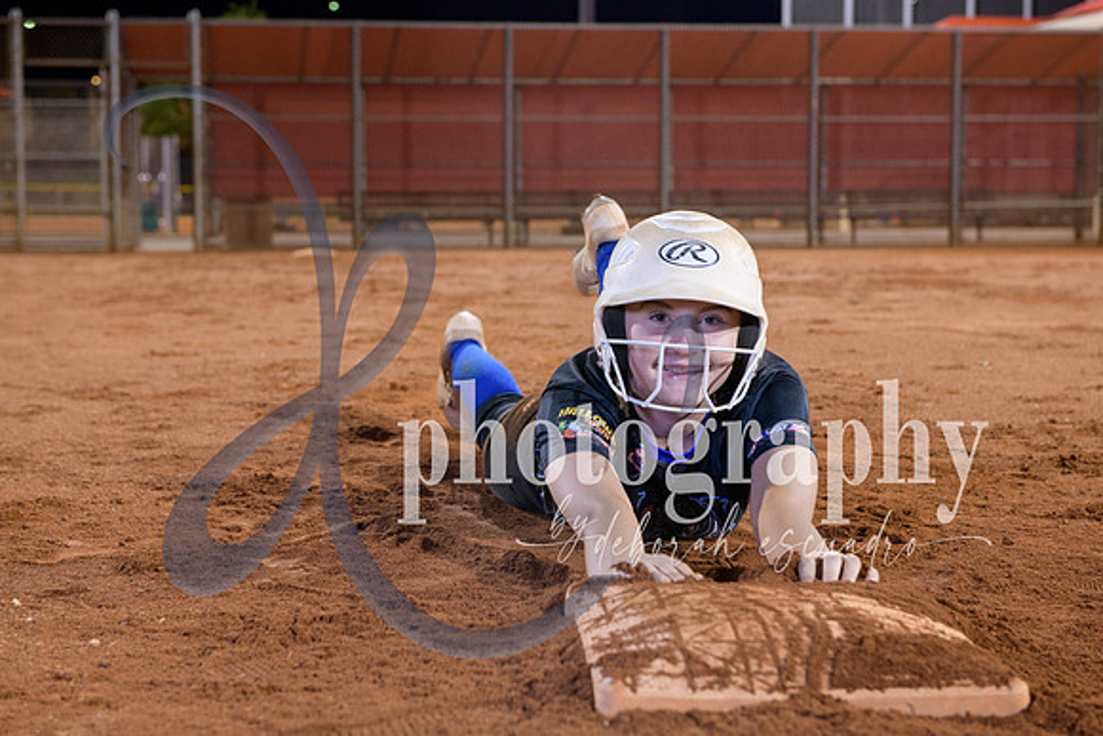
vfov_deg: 19.5
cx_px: 552
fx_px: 2145
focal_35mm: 70
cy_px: 368
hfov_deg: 28.8
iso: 2000
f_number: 5
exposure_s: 1/80
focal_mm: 70
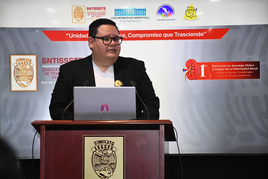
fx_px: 1251
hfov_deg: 12.2
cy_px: 90
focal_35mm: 168
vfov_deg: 8.2
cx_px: 134
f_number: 6.3
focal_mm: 112
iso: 4000
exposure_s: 1/125
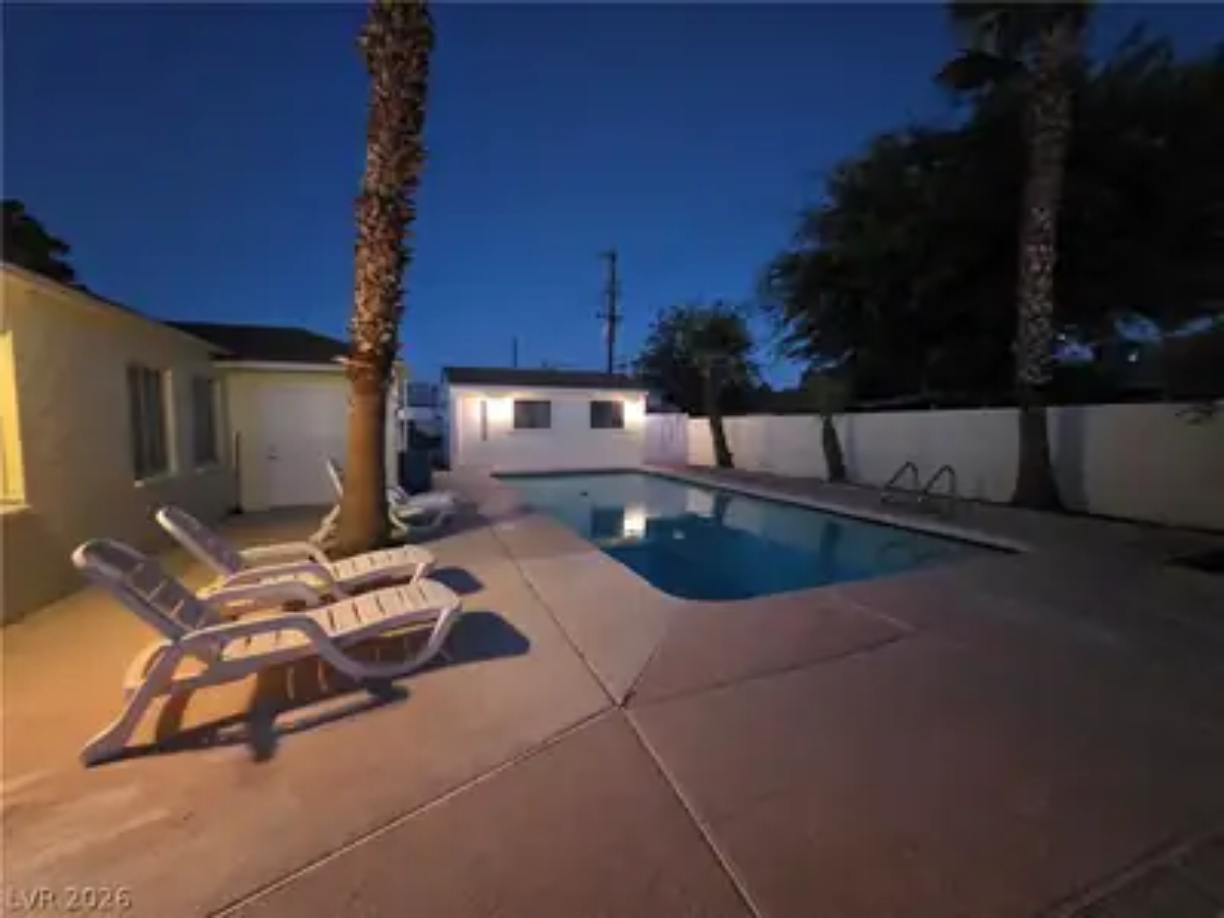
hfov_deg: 106.2
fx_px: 460
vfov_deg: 89.9
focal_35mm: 13
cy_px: 459
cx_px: 612
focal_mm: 2.2
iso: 800
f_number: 1.9
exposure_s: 1/24
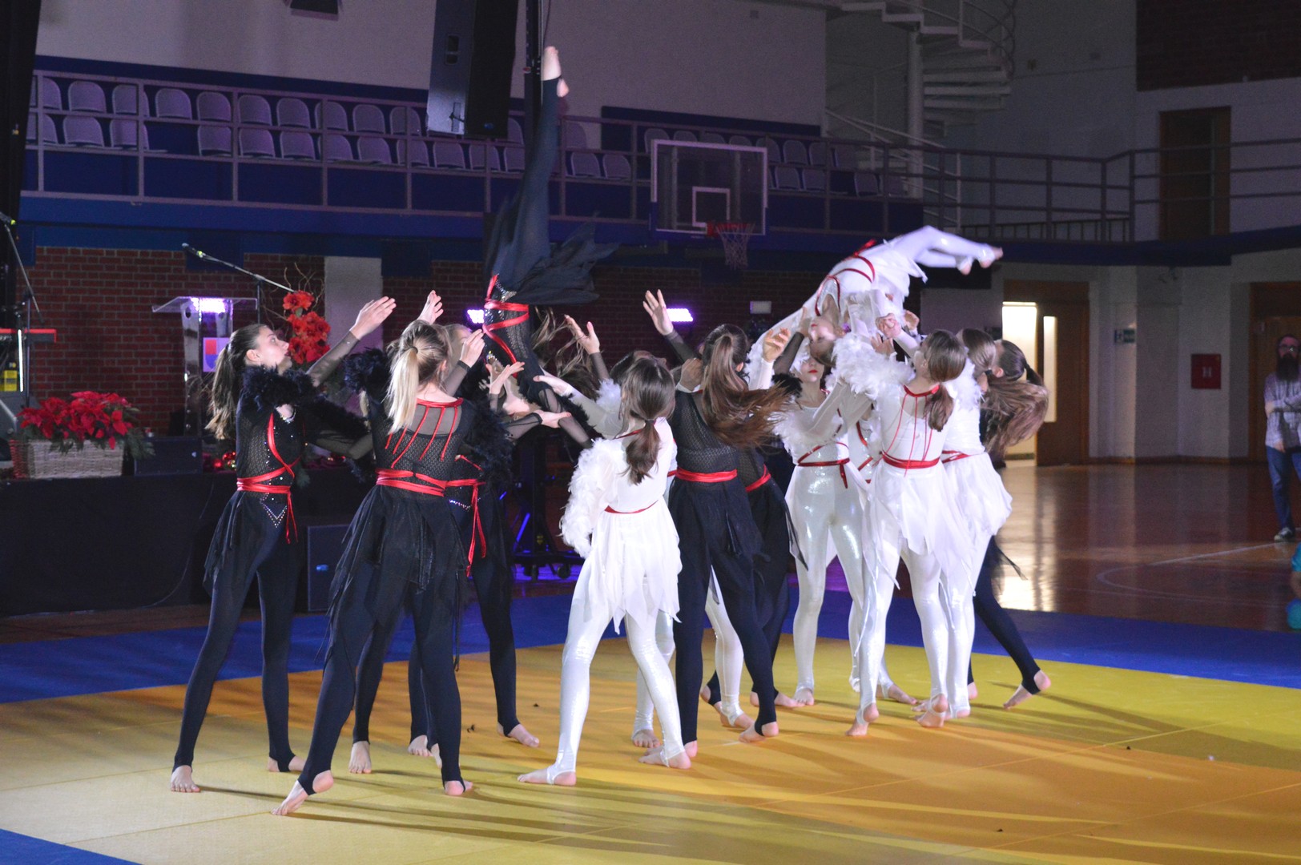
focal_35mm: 72
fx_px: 2600
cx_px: 650
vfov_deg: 18.9
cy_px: 432
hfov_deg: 28.1
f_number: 5.3
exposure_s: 1/200
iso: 3200
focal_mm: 48
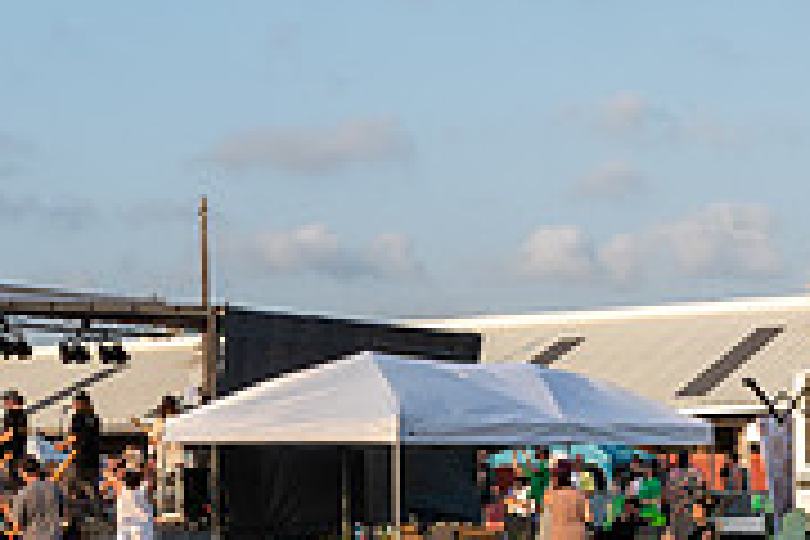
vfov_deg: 15.5
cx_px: 22
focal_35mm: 87
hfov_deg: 22.6
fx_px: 1957
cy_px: 493
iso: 200
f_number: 9
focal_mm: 18
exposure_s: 1/320
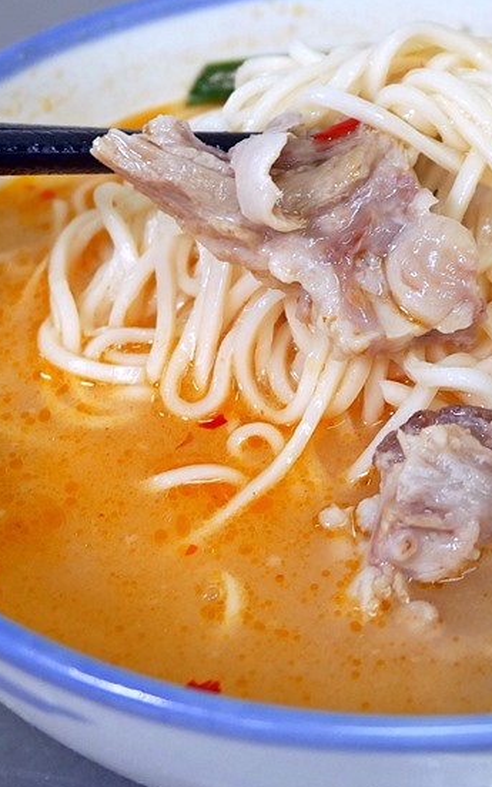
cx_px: 338
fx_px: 1566
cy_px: 282
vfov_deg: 28.1
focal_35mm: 73
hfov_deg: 17.8
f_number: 4.3
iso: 500
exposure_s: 1/60
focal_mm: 19
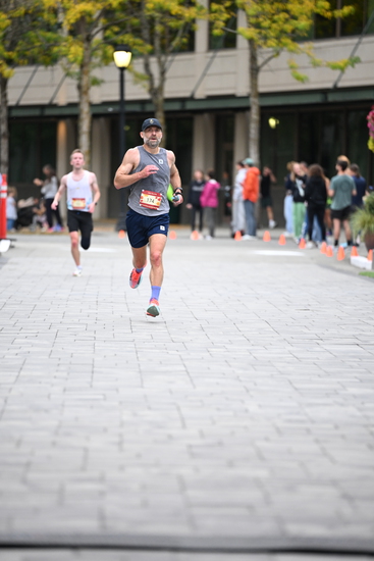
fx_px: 3114
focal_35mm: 200
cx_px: 187
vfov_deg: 10.3
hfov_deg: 6.9
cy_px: 280
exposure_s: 1/1250
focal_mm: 200
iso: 1600
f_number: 2.8
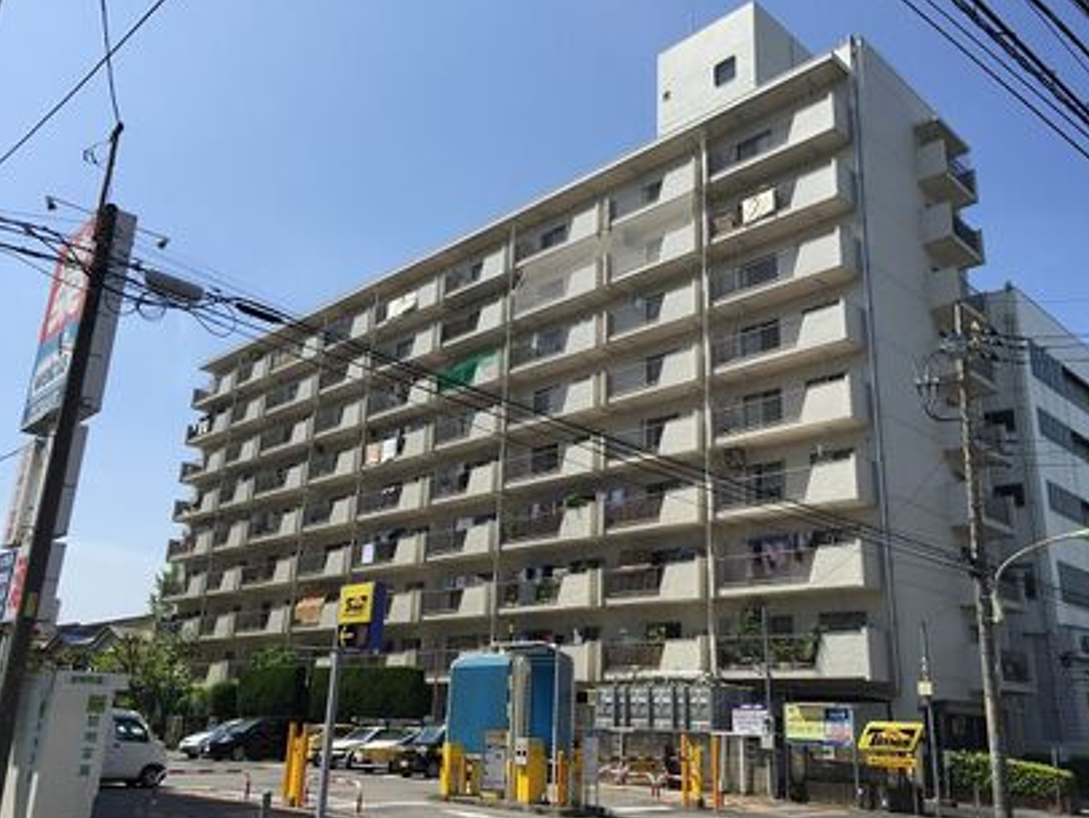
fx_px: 944
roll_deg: -3.0
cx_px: 558
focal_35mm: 30
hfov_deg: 59.9
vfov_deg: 46.8
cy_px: 412
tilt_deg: +19.6
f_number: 2.2
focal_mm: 4.15
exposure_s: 1/1883
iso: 32
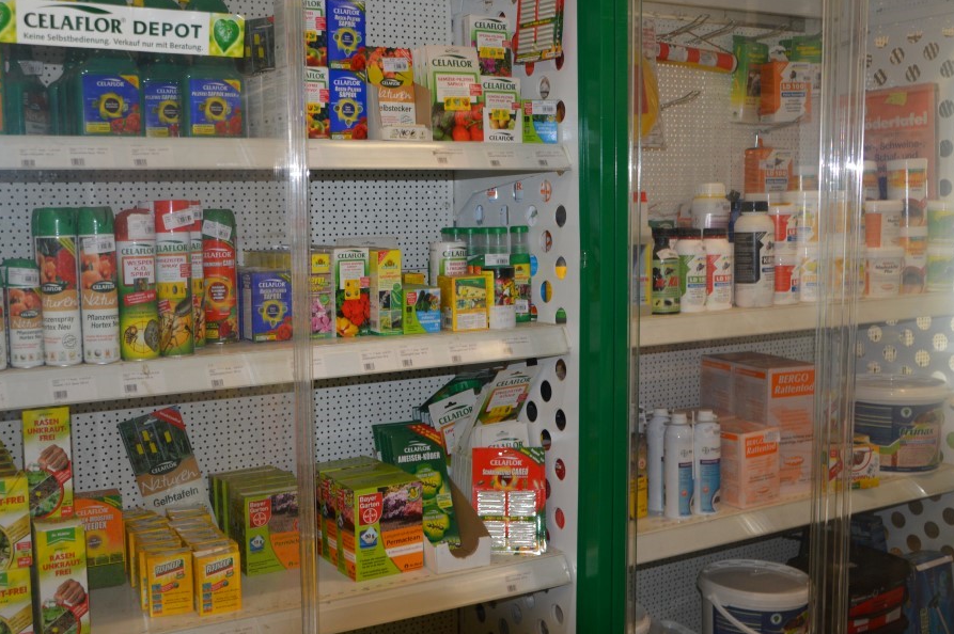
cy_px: 289
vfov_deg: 33.7
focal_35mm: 40
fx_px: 1048
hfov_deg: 48.8
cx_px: 421
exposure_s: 1/60
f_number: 3.8
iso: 500
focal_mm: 23
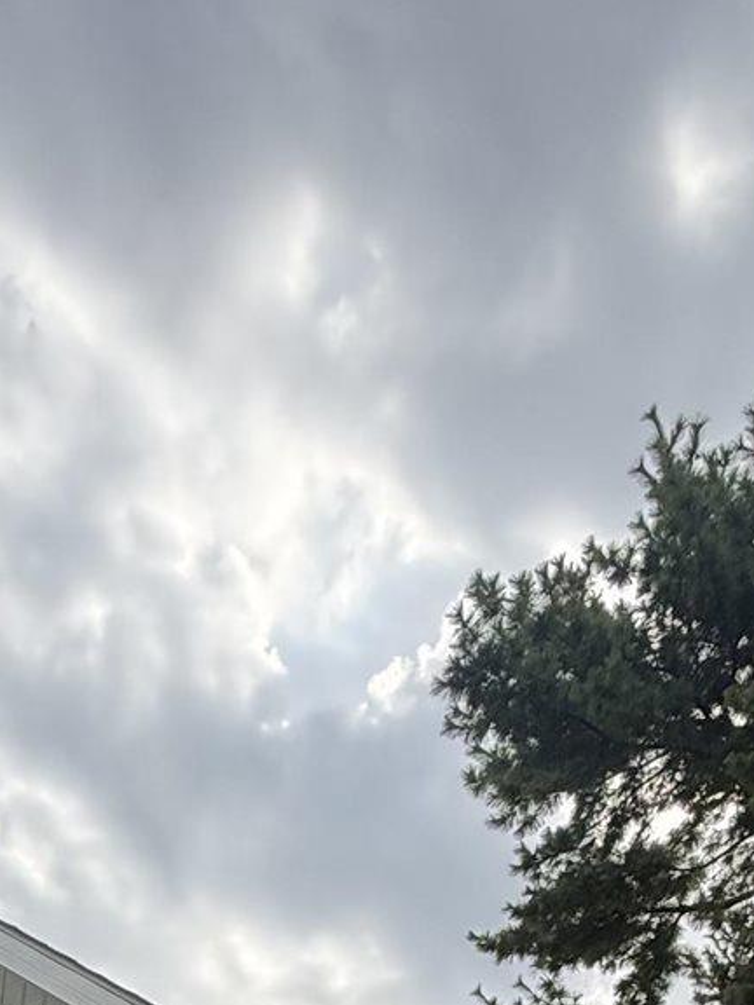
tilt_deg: +15.2
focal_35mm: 56
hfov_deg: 24.5
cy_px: 1715
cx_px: -59
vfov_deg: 22.9
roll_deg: +3.1
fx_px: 1626
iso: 50
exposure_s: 1/1211
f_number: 2.2
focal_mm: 2.22
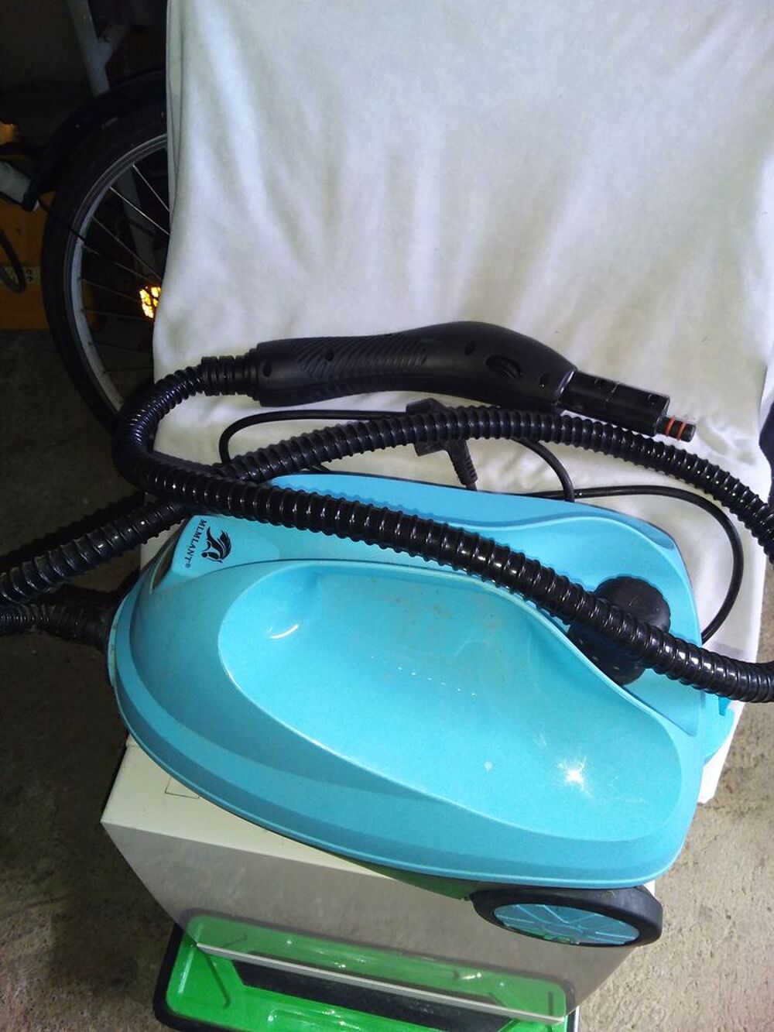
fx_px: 835
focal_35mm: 28
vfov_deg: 63.4
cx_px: 387
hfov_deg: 49.8
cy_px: 516
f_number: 1.9
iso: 50
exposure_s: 1/33
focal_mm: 2.91
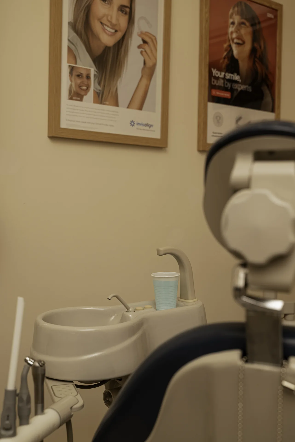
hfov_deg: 29.9
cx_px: 148
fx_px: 552
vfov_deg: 43.6
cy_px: 221
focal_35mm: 45
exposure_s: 1/200
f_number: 4.5
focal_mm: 45
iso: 160
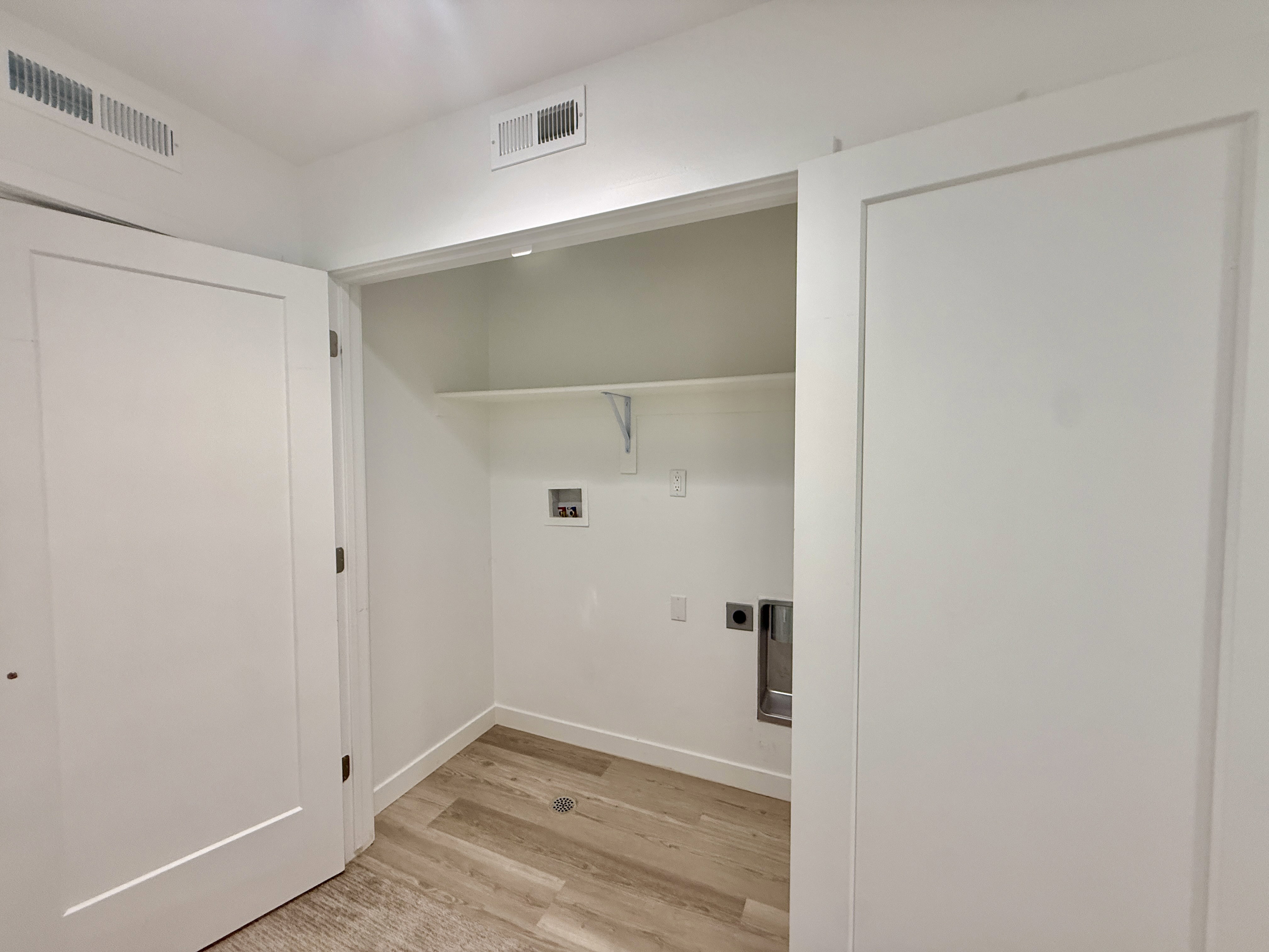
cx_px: 634
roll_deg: +0.8
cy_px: 476
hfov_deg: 102.1
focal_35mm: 14
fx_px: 513
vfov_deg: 85.7
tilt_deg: -3.3
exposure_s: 1/101
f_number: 2.2
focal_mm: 2.22
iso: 200
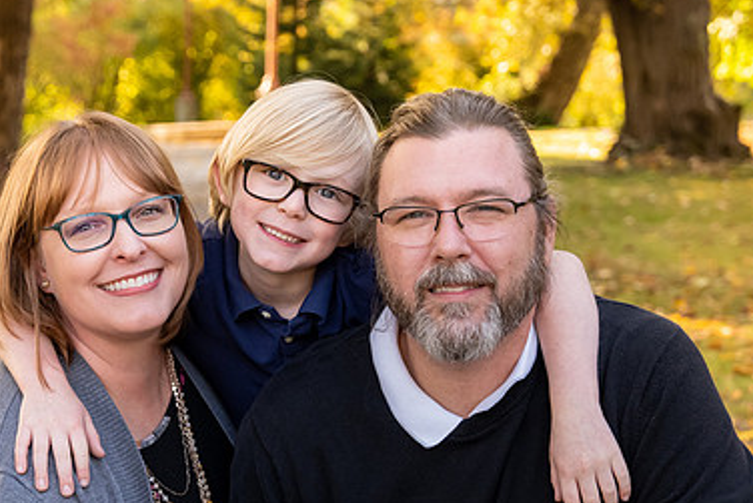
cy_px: 266
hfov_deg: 16.6
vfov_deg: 11.2
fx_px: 2553
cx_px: 131
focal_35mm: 122
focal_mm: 48
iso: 1000
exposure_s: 1/400
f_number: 4
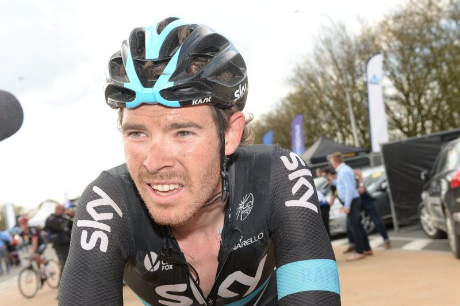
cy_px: 153
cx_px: 230
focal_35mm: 48
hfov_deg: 41.1
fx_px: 613
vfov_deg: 28.0
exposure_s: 1/250
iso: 400
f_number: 8
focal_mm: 48
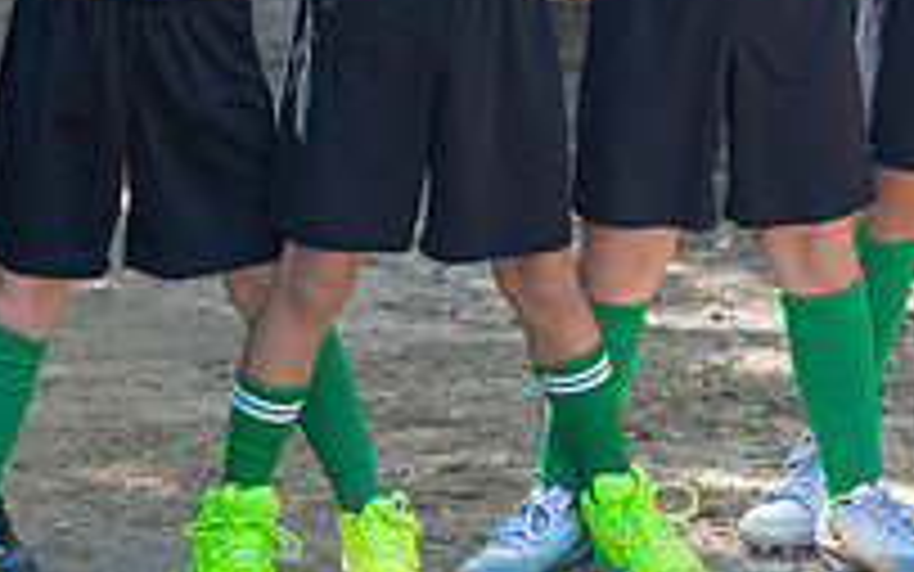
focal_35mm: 182
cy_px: -112
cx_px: 308
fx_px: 4535
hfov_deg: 11.5
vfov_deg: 7.2
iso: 125
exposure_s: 1/320
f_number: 3.2
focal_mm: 50
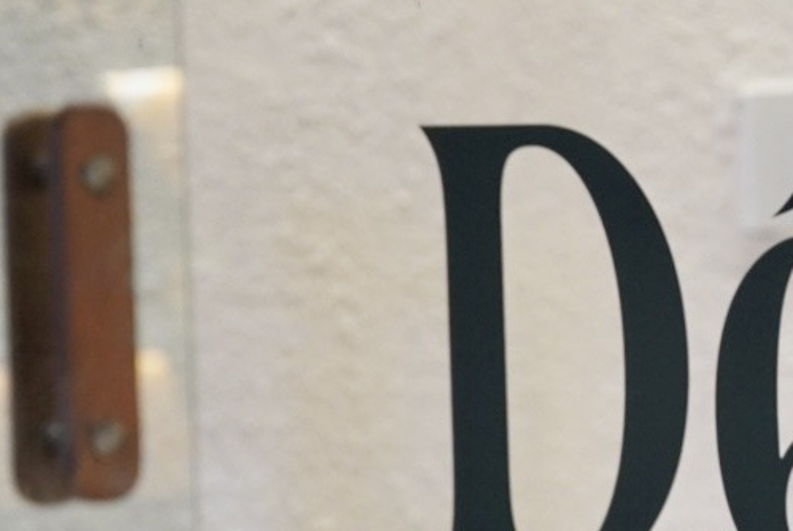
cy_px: 207
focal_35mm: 340
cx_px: 1254
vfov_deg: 4.1
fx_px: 7498
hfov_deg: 6.0
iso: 1000
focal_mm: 70
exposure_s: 1/160
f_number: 4
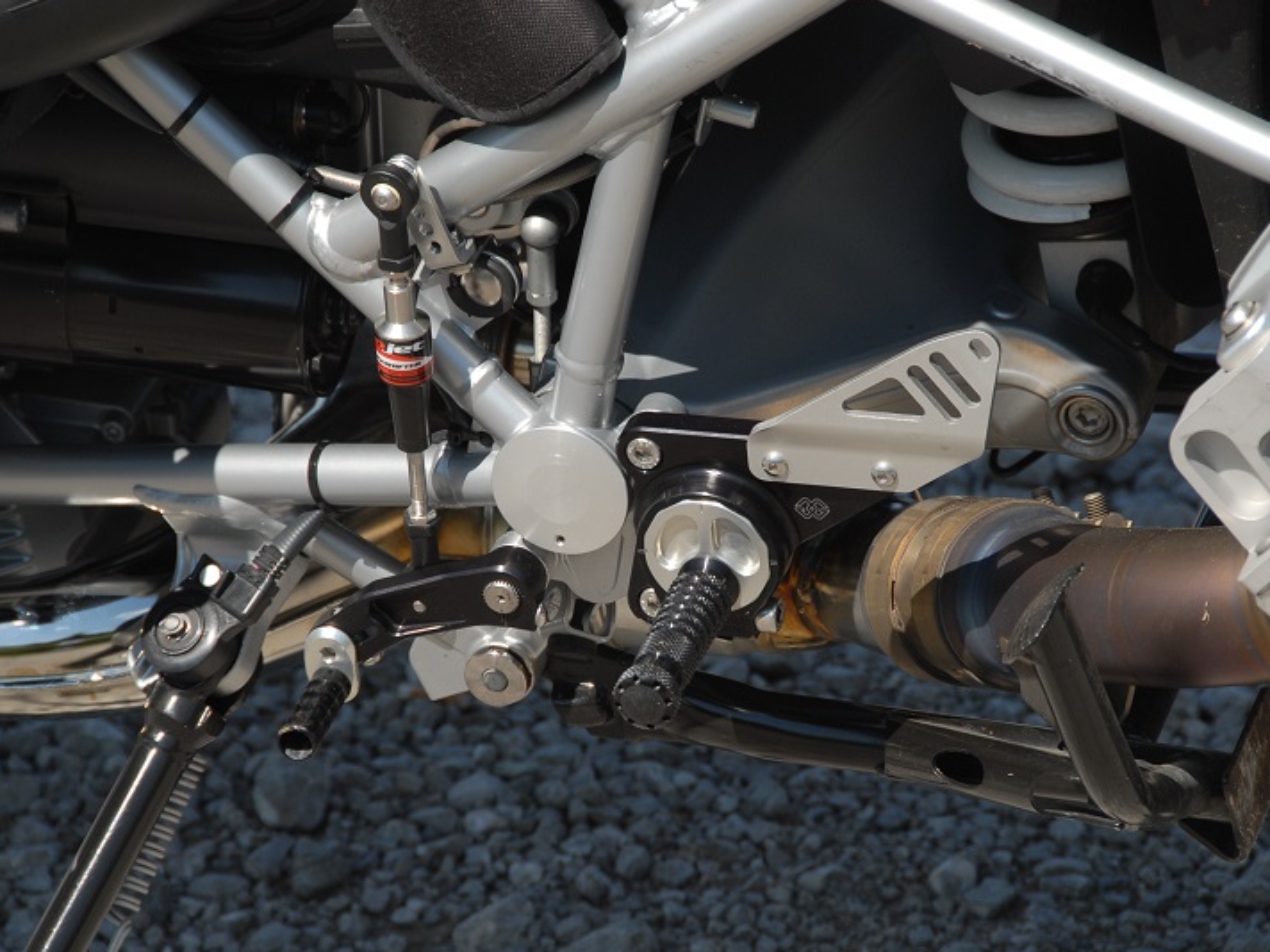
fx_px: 11924
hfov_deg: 6.1
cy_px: 475
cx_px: 667
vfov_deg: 4.6
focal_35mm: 325
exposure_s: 1/320
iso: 200
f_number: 9
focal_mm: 200
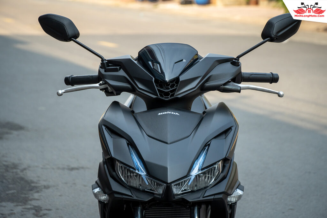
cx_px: 164
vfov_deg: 9.8
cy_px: 109
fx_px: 1267
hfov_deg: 14.7
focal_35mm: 140
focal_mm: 93
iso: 500
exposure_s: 1/1000
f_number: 5.6
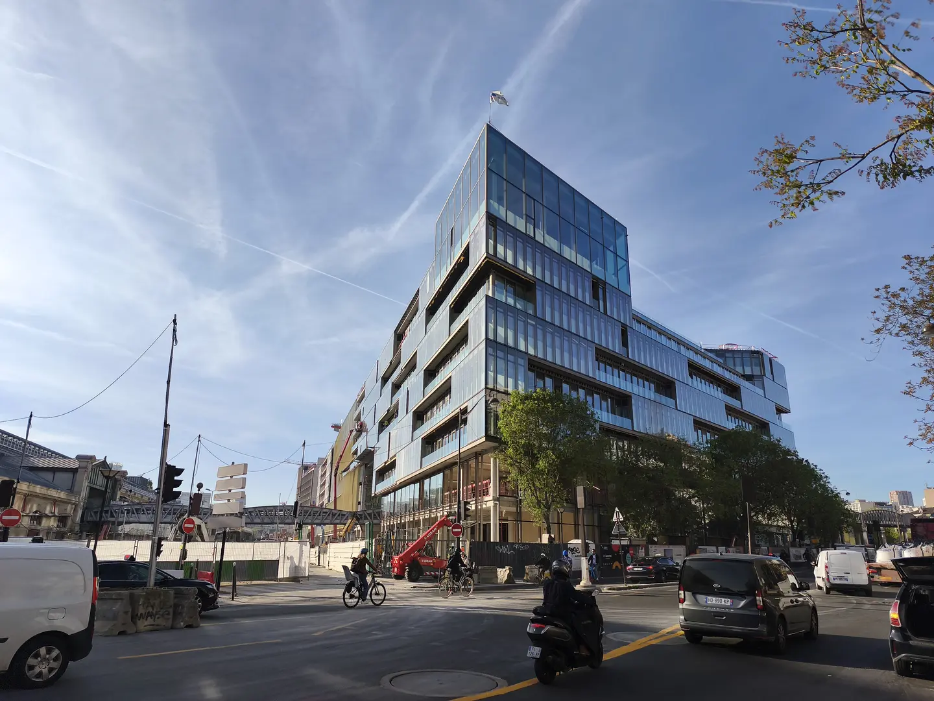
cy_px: 350
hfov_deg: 73.9
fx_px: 621
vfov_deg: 58.9
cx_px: 467
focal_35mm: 23
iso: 50
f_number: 1.65
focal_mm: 6.14
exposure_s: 1/904
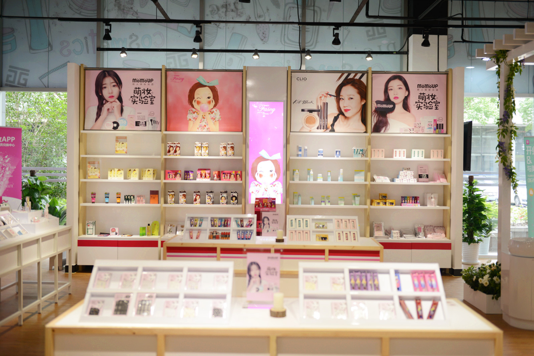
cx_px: 267
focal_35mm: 38
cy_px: 178
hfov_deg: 50.7
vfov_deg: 35.0
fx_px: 564
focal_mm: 38
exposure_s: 1/125
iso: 200
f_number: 3.2
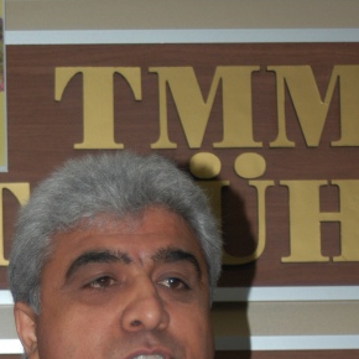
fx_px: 2265
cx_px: 108
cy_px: 475
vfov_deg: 8.9
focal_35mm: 193
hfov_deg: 9.1
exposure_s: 1/60
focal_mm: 56
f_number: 5
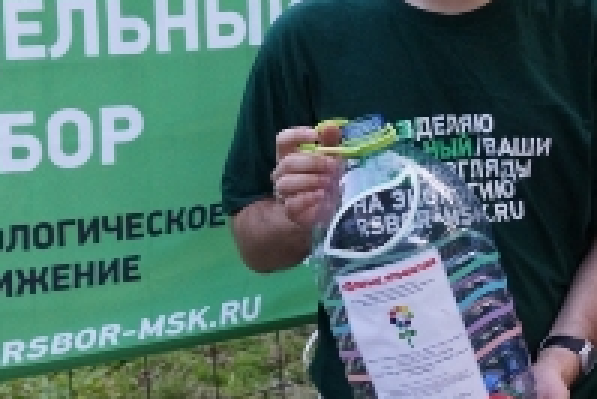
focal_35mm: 81
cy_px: 154
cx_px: 348
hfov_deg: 25.0
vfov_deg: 16.9
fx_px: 1344
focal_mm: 24
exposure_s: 1/125
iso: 1000
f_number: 5.6
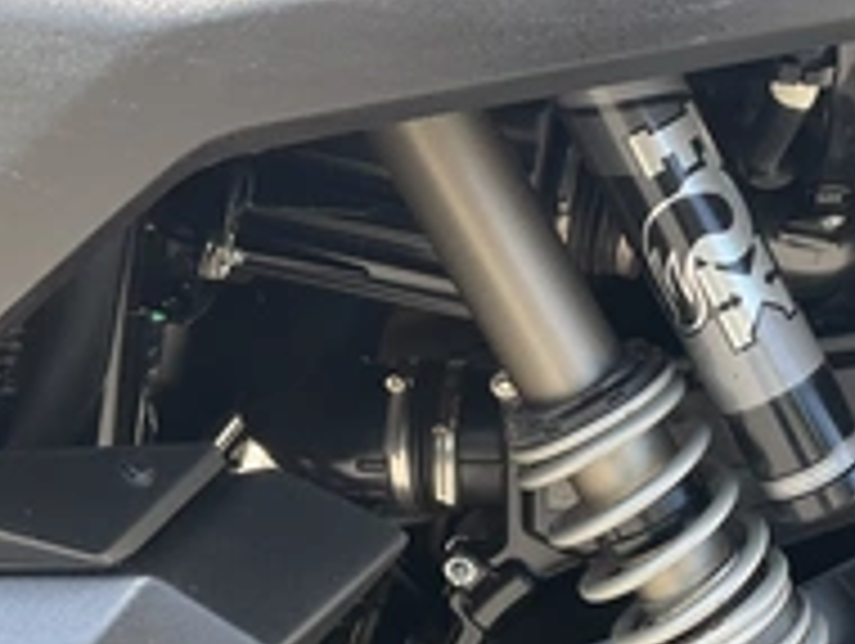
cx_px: 684
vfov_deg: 23.5
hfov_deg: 30.9
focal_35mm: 61
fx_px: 1509
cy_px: 563
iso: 25
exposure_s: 1/172
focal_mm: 3
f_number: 1.8
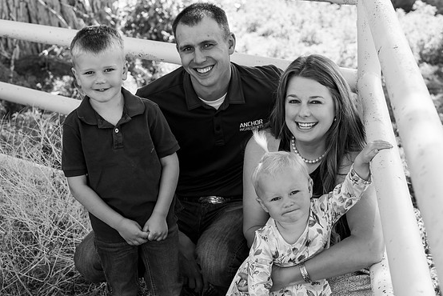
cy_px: 143
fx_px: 1096
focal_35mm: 89
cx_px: 222
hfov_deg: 22.9
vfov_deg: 15.4
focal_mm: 85
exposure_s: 1/500
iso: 800
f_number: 8
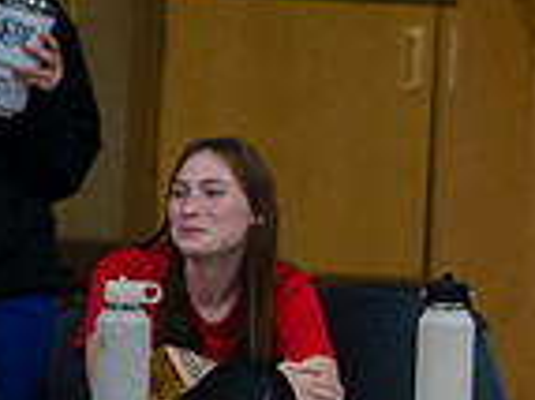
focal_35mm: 1172
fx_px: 18098
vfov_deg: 1.3
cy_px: 381
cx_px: 643
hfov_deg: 1.7
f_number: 5.6
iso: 1250
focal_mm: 300
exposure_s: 1/320
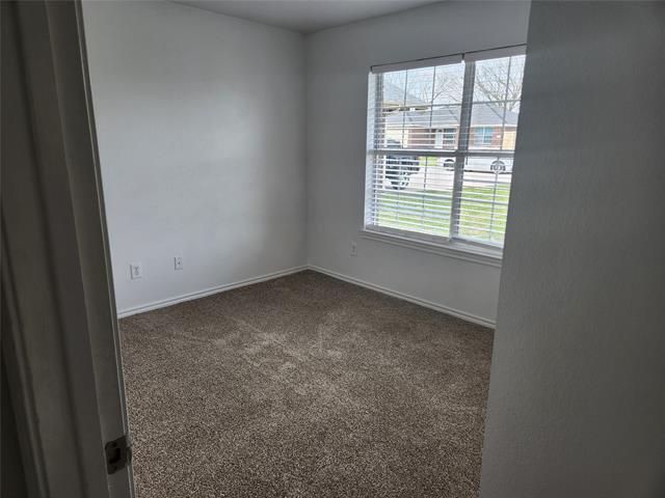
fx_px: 442
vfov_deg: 58.9
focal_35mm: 23
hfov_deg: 73.9
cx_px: 332
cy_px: 249
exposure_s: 1/180
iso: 80
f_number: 1.8
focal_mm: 5.4
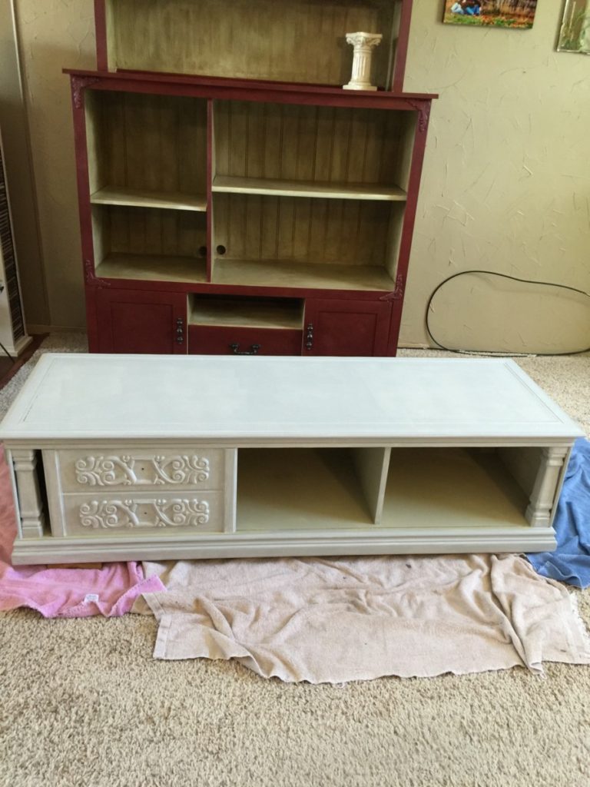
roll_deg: -3.9
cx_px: 295
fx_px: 659
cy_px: 394
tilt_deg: -25.1
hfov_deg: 48.2
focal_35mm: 29
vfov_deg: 61.7
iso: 80
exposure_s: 1/15
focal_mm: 4.15
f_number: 2.2
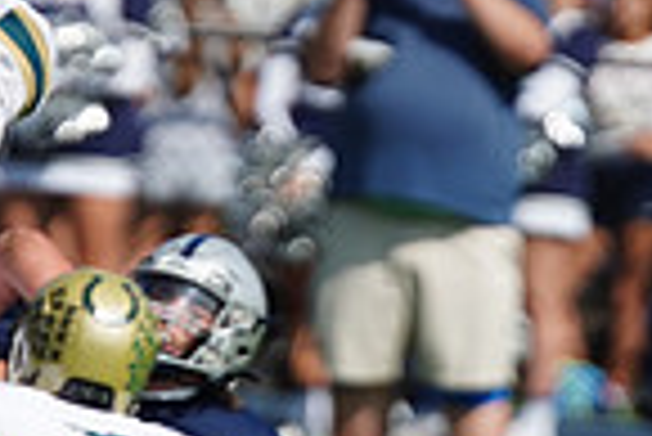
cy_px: 258
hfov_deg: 1.7
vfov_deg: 1.1
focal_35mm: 1200
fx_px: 21755
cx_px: 175
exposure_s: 1/8000
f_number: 2.8
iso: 400
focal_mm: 300
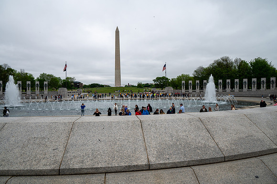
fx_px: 185
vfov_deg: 53.1
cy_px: 92
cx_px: 138
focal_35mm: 24
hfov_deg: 73.8
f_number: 8
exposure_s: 1/640
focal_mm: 24
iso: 250
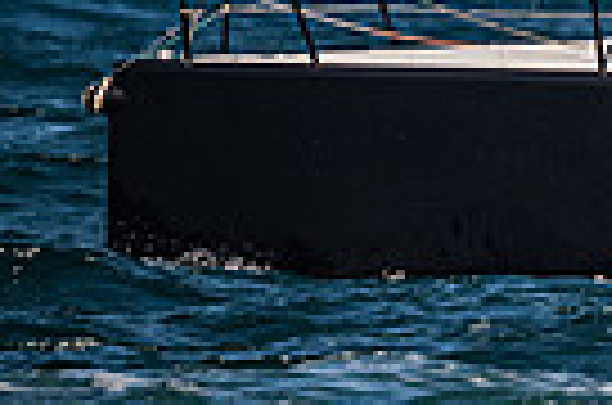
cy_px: -406
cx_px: 1383
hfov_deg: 1.0
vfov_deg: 0.6
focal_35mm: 2106
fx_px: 35718
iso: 320
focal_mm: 400
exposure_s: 1/2500
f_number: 5.6
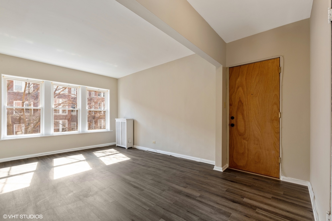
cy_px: 110
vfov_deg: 77.3
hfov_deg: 100.4
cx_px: 166
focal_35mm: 15
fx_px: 138
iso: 200
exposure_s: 1/8
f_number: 11
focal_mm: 15
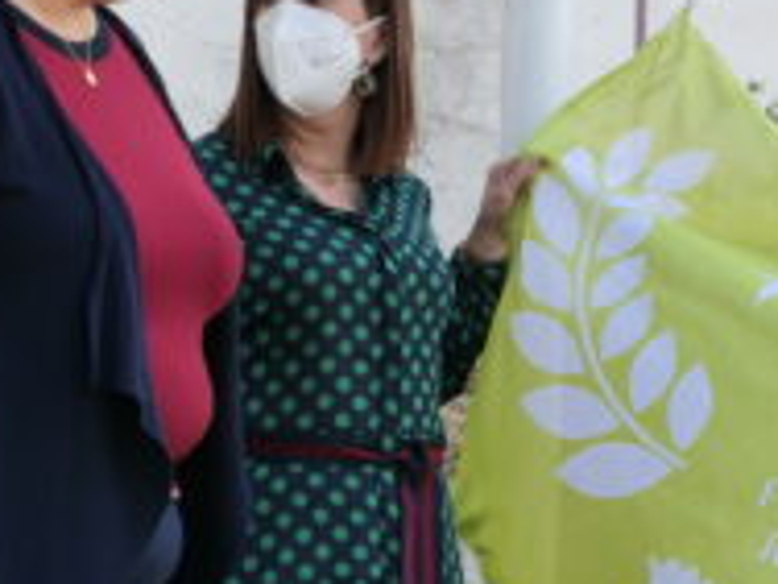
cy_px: 445
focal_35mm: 128
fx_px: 2877
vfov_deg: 11.5
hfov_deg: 15.1
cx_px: 828
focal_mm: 16
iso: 200
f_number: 3
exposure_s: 1/400
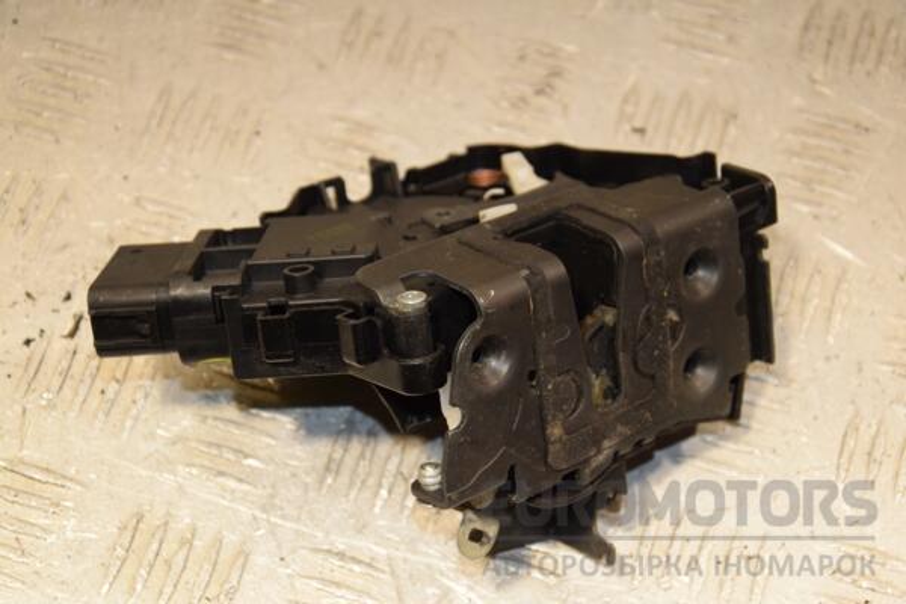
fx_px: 2340
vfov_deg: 14.7
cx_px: 453
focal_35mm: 93
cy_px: 302
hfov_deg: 21.9
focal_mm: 62
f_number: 6.3
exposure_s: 1/200
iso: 800
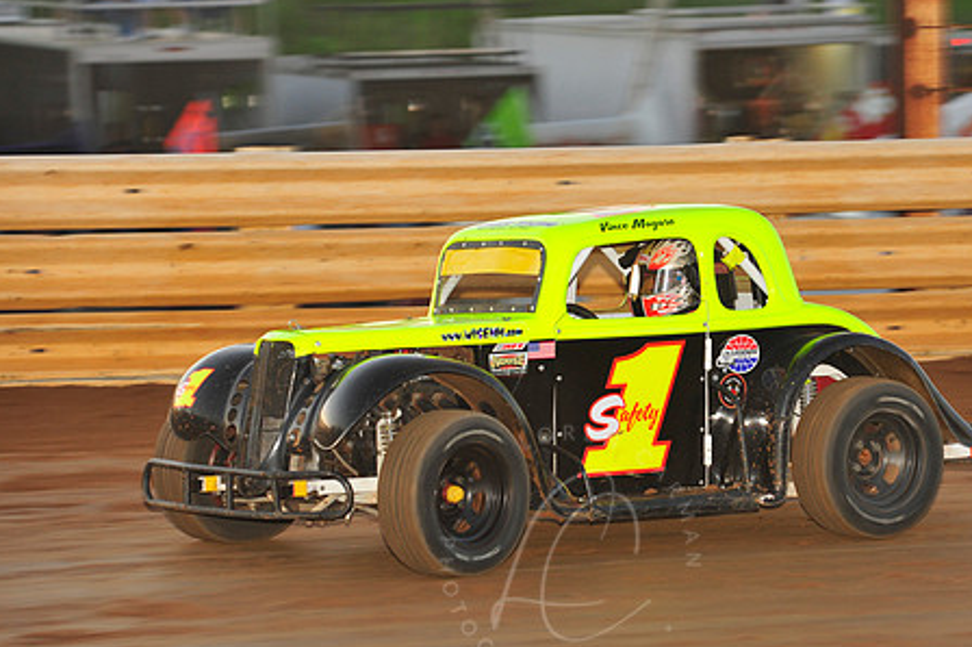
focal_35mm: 259
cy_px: 356
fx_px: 6988
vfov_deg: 5.3
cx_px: 568
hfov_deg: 8.0
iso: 800
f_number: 6.3
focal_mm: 200
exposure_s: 1/320
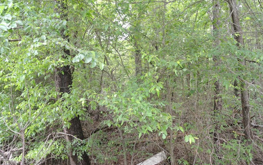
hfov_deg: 66.5
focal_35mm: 28
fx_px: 201
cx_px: 132
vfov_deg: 44.5
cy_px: 79
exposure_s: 1/60
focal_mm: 10
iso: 560
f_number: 3.5
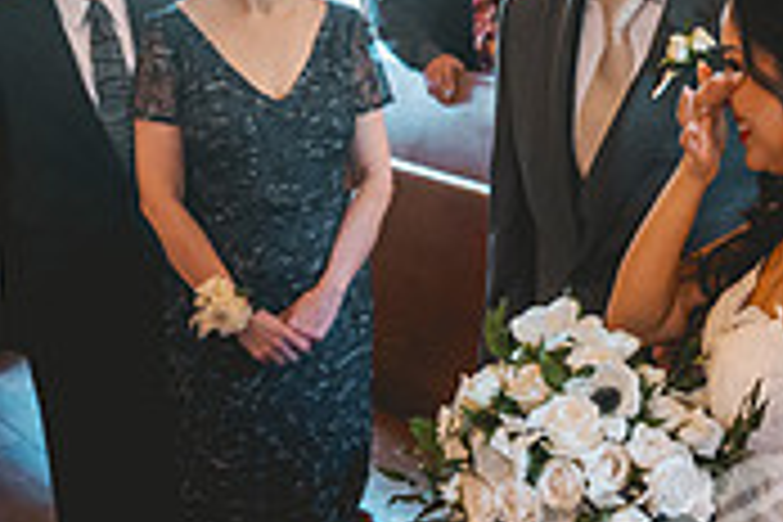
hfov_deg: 25.2
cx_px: 544
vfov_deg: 17.0
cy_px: 202
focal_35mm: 80
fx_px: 1740
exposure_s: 1/125
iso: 1600
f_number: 2.8
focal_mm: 24
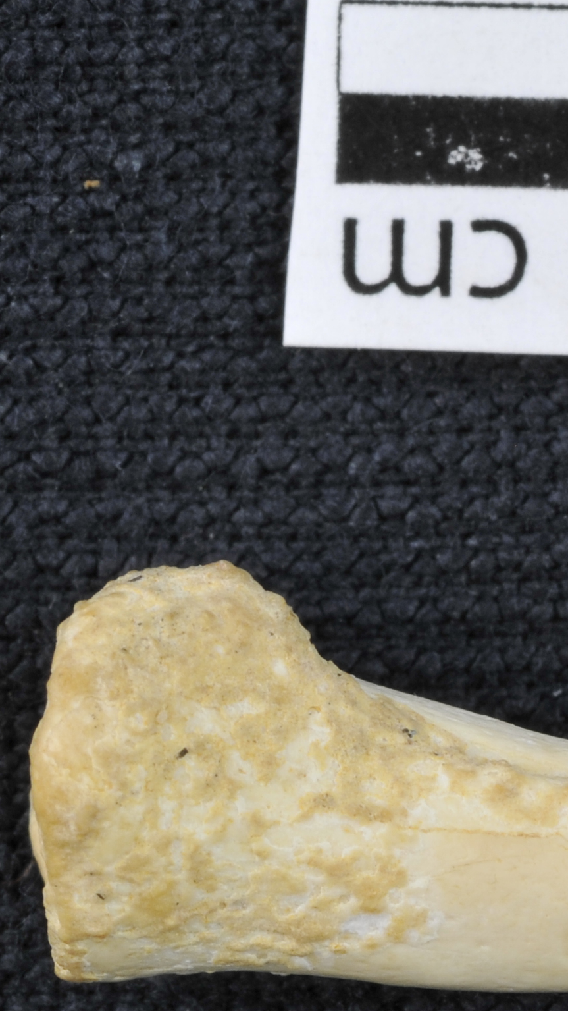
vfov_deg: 4.7
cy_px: 798
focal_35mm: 460
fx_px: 12334
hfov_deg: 2.6
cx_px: 923
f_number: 11
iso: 200
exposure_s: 1/6
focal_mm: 105
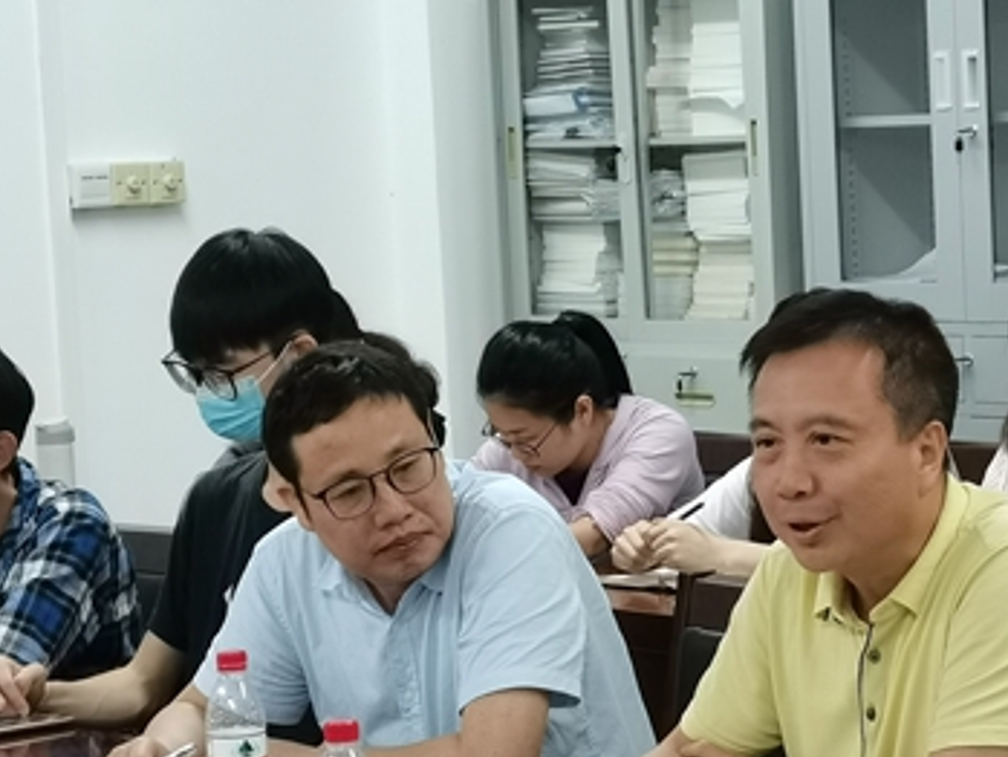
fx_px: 3758
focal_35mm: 129
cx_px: 774
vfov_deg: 11.5
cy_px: 517
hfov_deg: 15.2
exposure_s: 1/33.3
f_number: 1.8
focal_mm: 5.58
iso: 320
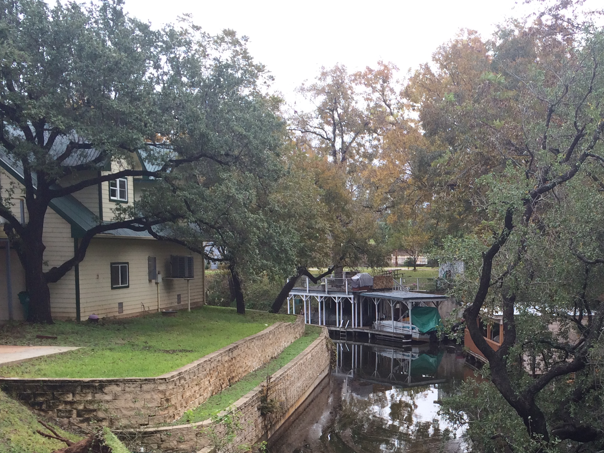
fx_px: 872
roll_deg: -0.9
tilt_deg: -7.3
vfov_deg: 28.6
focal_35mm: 50
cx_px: 484
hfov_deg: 36.8
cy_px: 350
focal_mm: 4.15
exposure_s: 1/297
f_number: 2.2
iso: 32
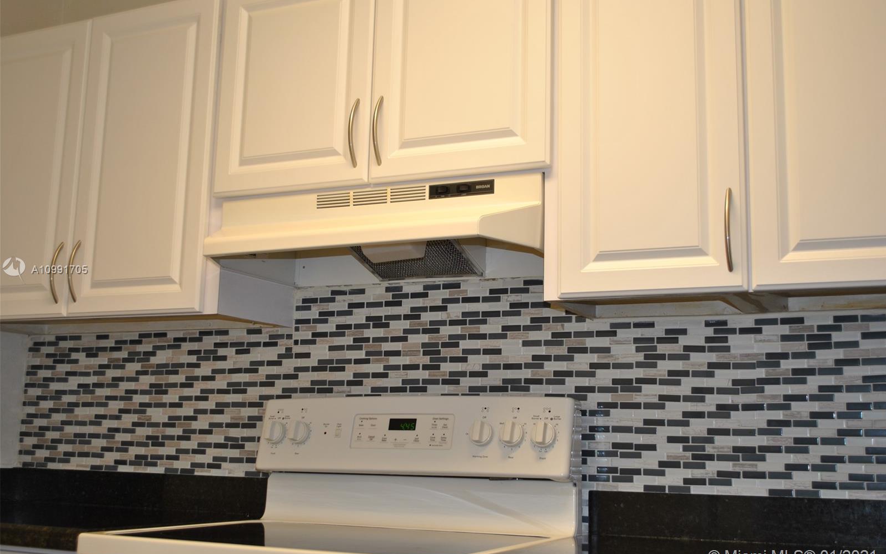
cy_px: 270
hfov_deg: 46.2
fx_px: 1038
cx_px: 444
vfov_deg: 29.9
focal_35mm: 43
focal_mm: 28
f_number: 4.5
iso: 200
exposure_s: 1/60
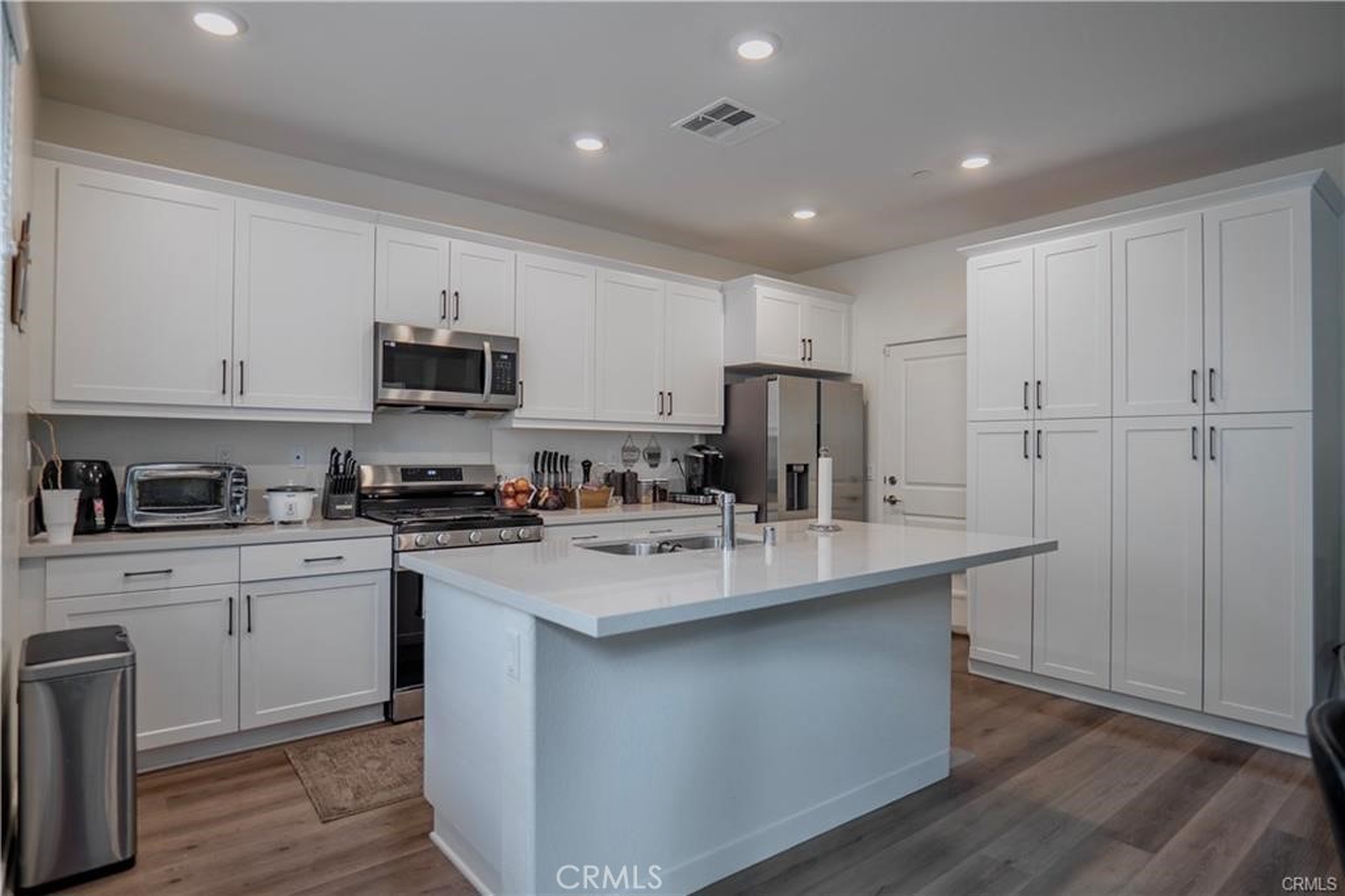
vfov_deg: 67.3
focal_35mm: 18
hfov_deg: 90.0
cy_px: 448
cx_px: 672
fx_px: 672
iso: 50
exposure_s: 1/320
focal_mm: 12
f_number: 2
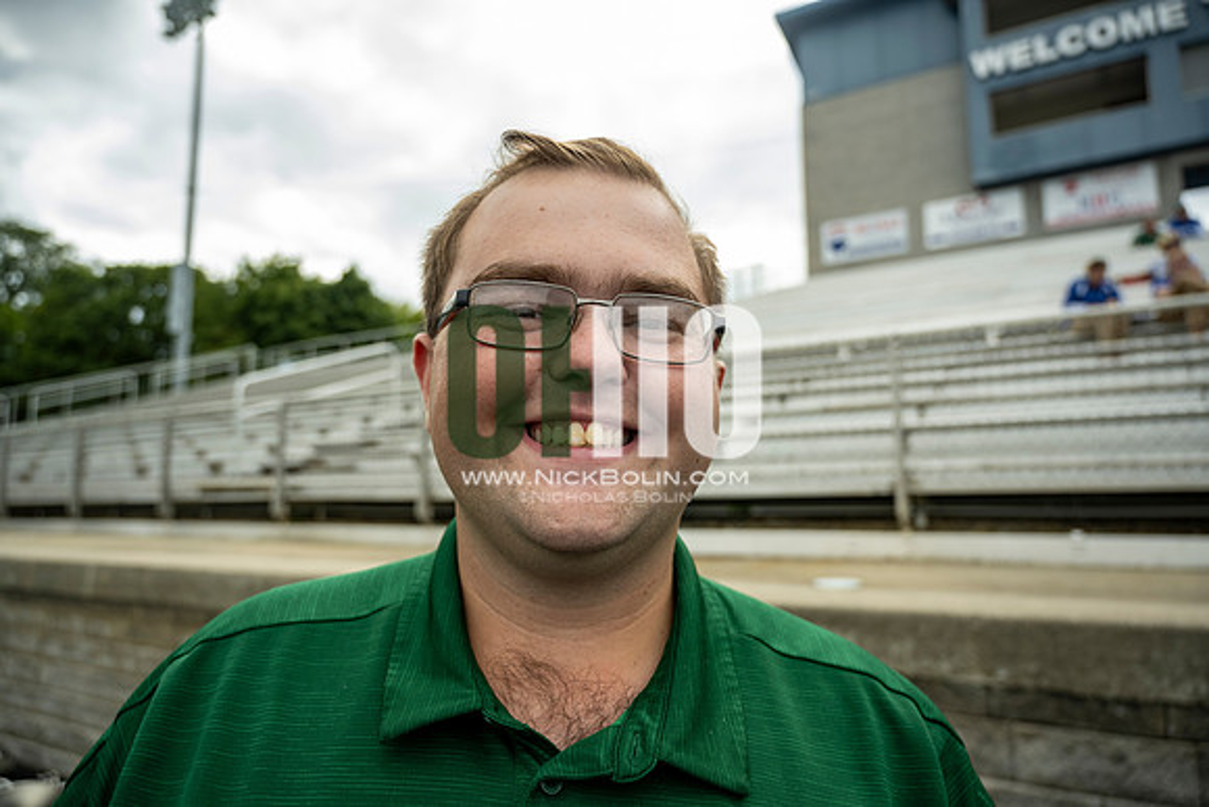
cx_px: 604
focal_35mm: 24
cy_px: 404
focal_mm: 24
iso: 250
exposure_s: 1/800
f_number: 4
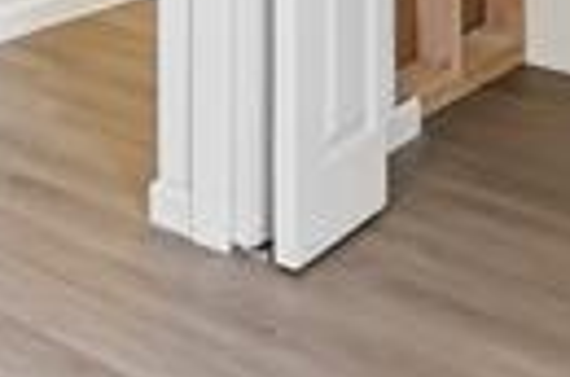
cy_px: -329
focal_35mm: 74
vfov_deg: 15.4
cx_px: -320
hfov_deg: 22.0
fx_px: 1169
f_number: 8
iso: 400
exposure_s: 1/13
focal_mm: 10
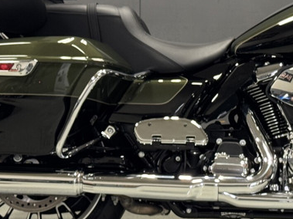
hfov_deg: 14.5
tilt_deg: -7.9
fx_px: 1142
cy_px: 53
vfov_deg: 11.0
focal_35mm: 135
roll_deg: -0.4
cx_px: 235
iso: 200
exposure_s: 1/40
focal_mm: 6.76
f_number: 1.78
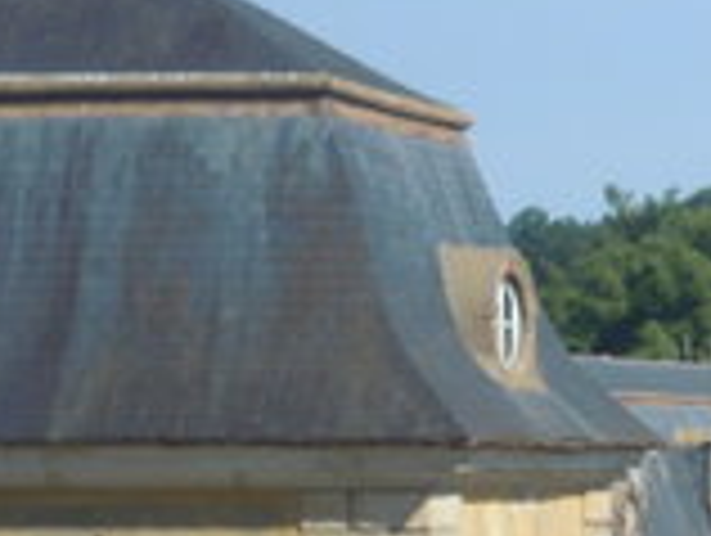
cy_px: 964
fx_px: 5616
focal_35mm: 273
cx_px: 1629
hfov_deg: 6.9
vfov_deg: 5.4
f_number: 10.5
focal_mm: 9.6
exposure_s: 1/125
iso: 100
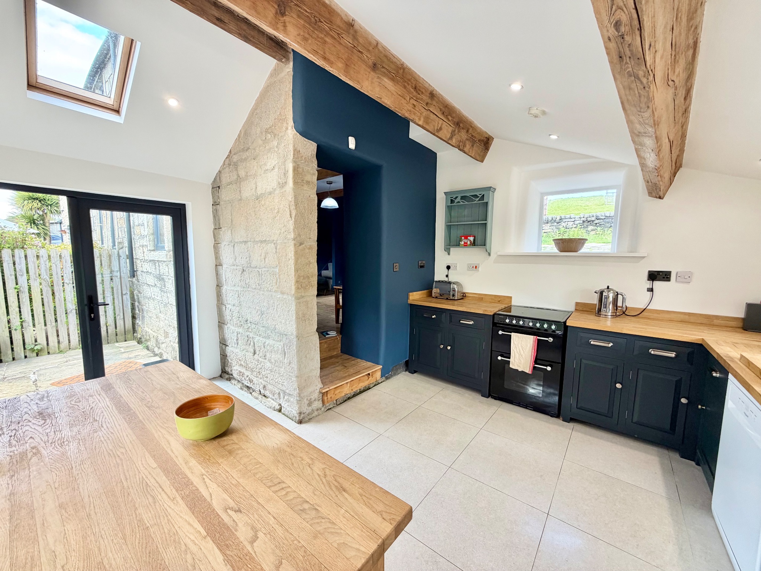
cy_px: 286
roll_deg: -0.9
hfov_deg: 102.1
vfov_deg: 85.7
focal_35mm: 14
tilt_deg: -6.5
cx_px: 380
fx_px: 308
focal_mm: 2.22
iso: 100
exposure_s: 1/121
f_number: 2.2
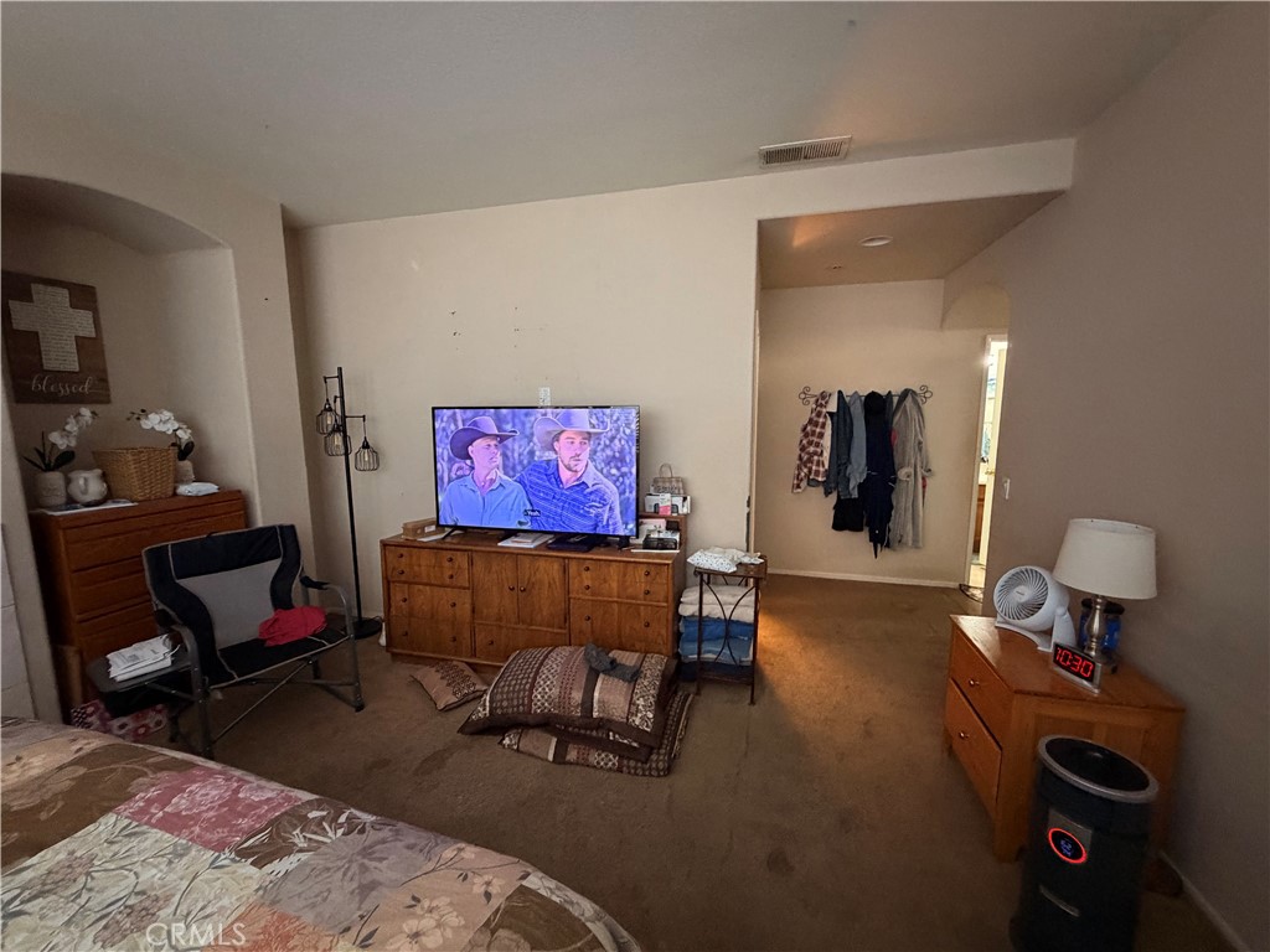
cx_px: 635
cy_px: 476
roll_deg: -0.3
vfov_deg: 85.7
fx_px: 514
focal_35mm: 14
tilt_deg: -8.3
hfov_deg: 102.1
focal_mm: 2.22
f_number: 2.2
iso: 500
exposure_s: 1/48
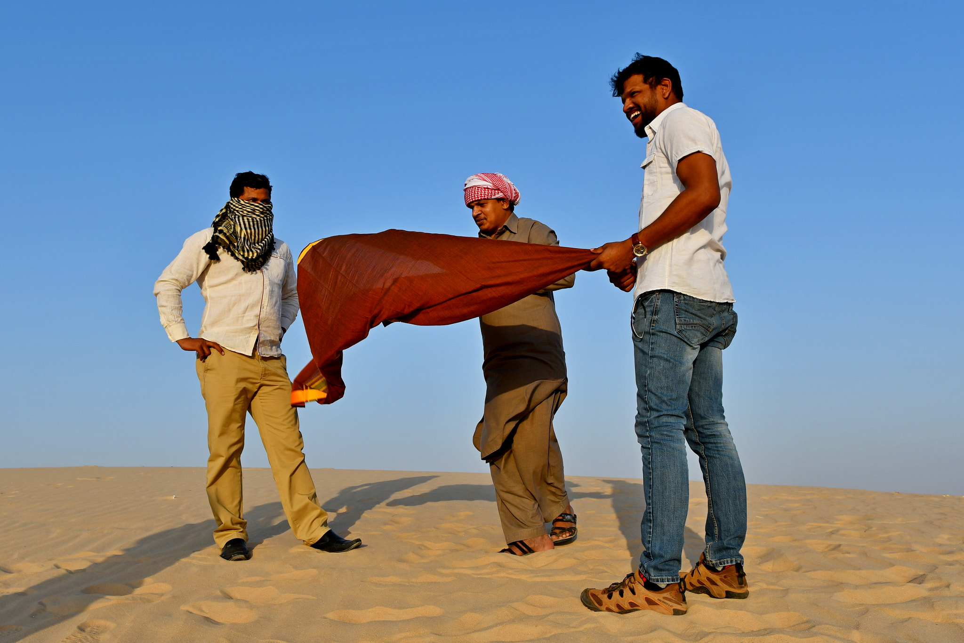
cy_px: 322
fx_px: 803
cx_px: 482
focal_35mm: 30
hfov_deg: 61.9
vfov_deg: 43.6
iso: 100
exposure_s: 1/400
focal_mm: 20
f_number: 8
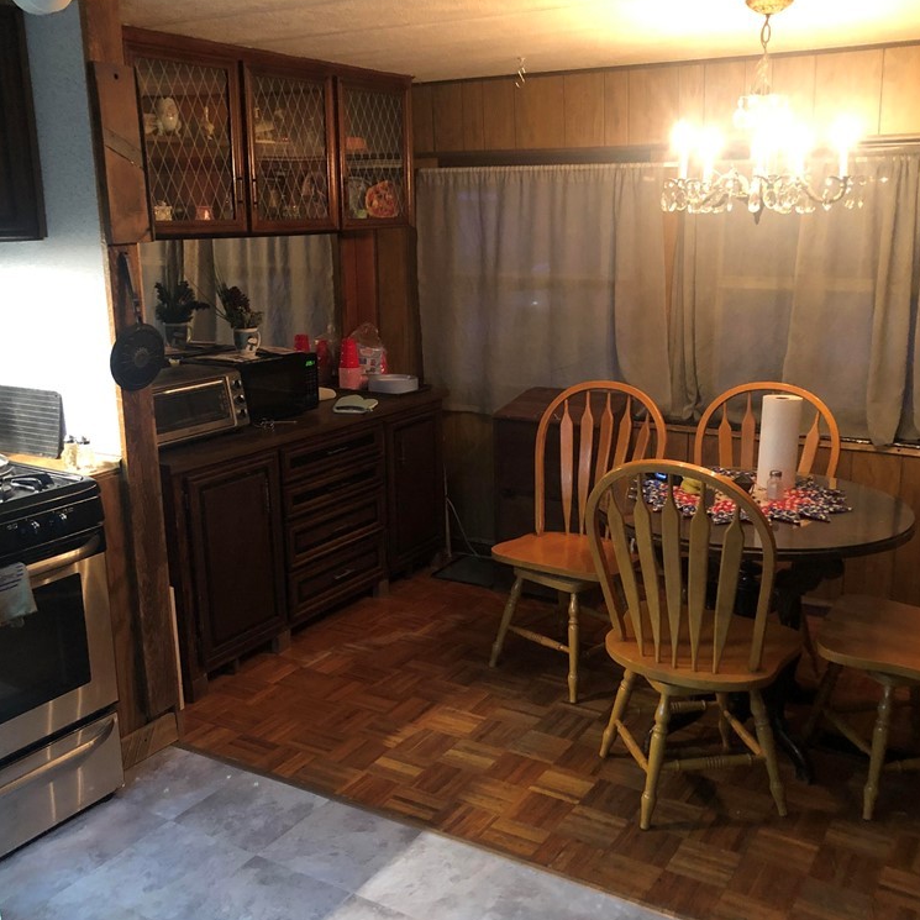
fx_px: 1022
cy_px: 463
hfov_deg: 48.4
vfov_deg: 48.5
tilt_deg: -14.4
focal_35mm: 34
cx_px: 472
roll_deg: +1.5
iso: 100
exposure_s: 1/4
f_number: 1.8
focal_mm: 3.99
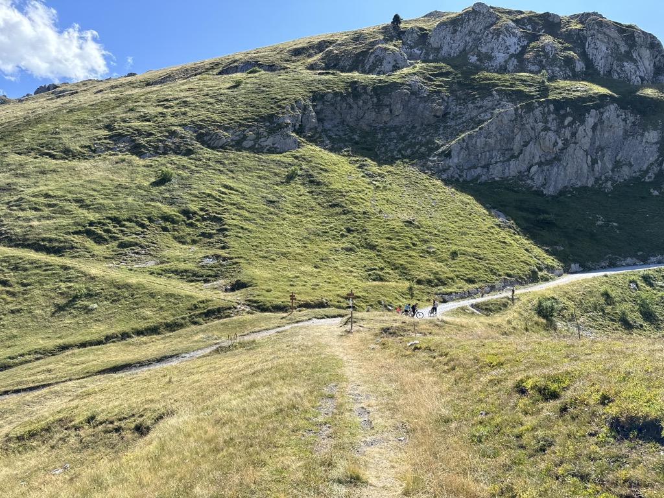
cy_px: 249
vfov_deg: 56.8
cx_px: 332
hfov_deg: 71.6
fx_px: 460
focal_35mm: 24
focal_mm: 6.86
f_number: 1.78
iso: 80
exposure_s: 1/2299
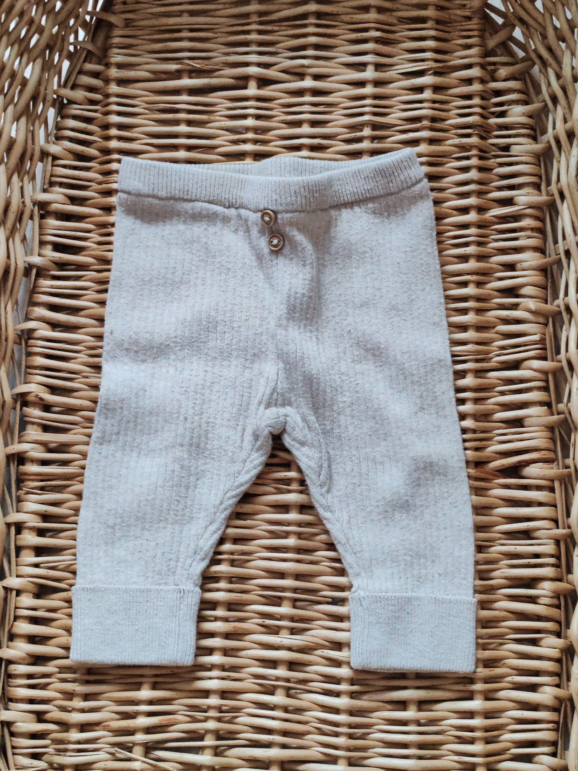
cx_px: 289
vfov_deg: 35.5
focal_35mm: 54
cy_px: 386
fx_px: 1202
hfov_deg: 27.0
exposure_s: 1/50
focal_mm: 6.12
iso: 2000
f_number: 1.9
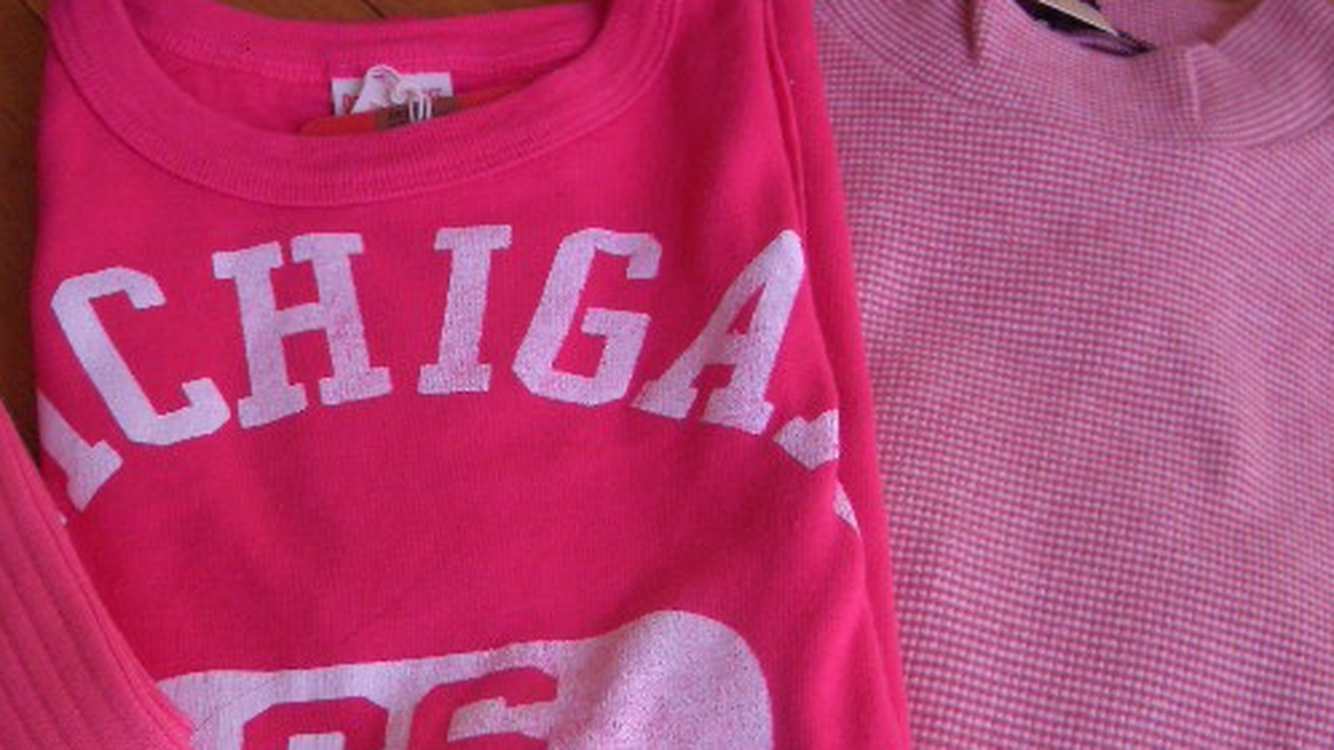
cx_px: 576
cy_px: 525
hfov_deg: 42.0
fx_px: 1733
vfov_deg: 24.3
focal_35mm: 49
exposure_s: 1/30
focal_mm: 5.8
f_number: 2.6
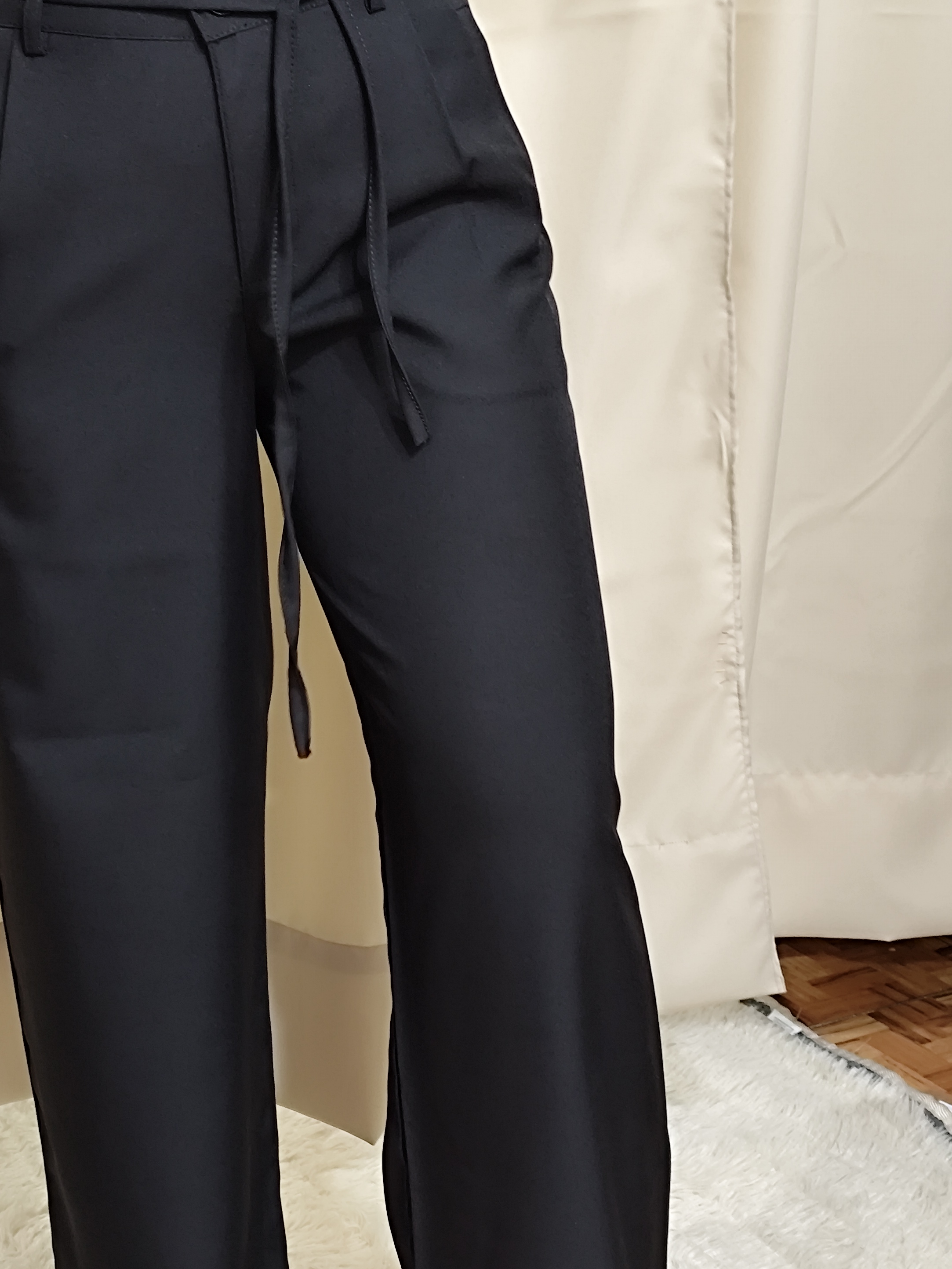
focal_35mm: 65
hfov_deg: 22.6
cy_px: 796
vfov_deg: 29.7
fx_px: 2383
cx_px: 406
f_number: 1.65
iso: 800
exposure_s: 1/25
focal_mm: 6.14
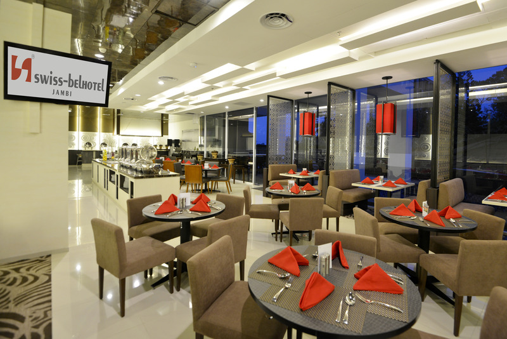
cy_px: 170
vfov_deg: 73.8
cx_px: 254
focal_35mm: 16
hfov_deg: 96.7
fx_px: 225
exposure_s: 1/20
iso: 1000
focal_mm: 16
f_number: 4
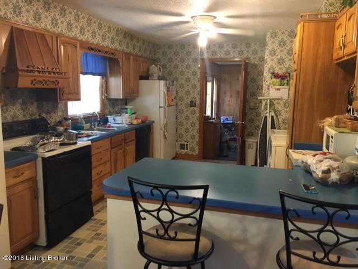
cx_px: 179
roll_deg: +0.5
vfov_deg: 48.2
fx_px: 300
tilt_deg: -6.1
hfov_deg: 61.7
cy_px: 134
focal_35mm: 29
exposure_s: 1/24
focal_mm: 4.15
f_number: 2.2
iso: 200
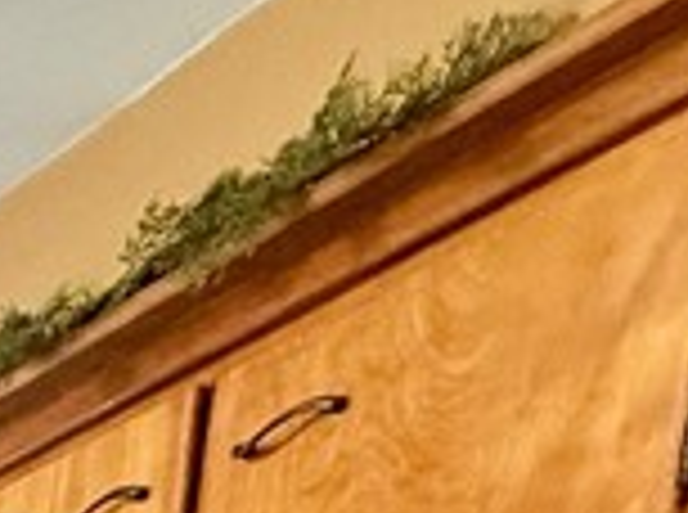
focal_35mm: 94
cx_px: -1223
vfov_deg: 11.0
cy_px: 1480
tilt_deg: -10.0
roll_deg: +0.2
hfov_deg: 12.4
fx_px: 1864
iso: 500
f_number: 2.2
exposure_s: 1/60
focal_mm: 2.22
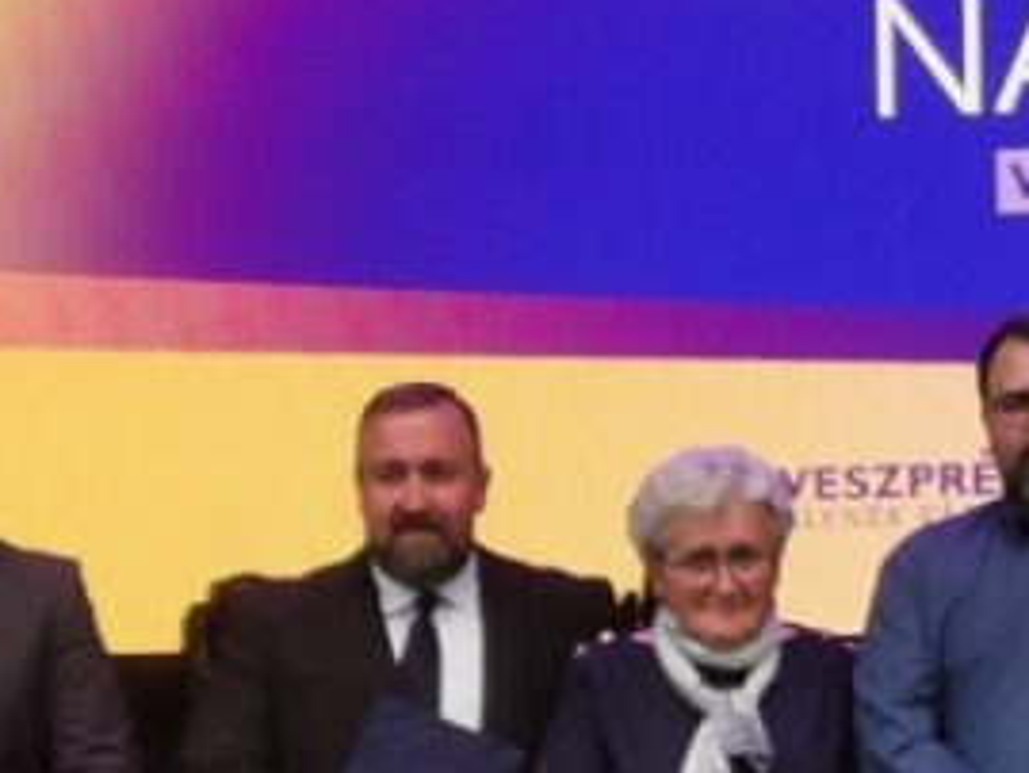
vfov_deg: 6.0
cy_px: 813
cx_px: 509
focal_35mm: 249
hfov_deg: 7.9
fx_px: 7405
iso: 50
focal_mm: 5.56
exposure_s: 1/729
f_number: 1.6
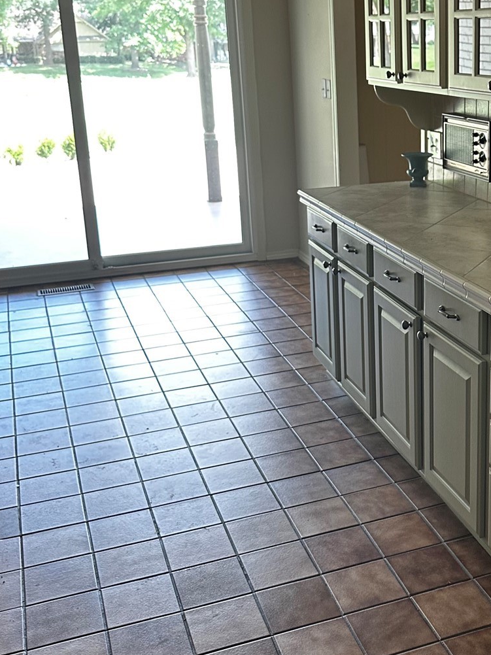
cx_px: 405
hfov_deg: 30.6
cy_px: 280
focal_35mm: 46
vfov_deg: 41.2
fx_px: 870
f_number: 1.78
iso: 320
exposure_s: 1/60
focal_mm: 6.86
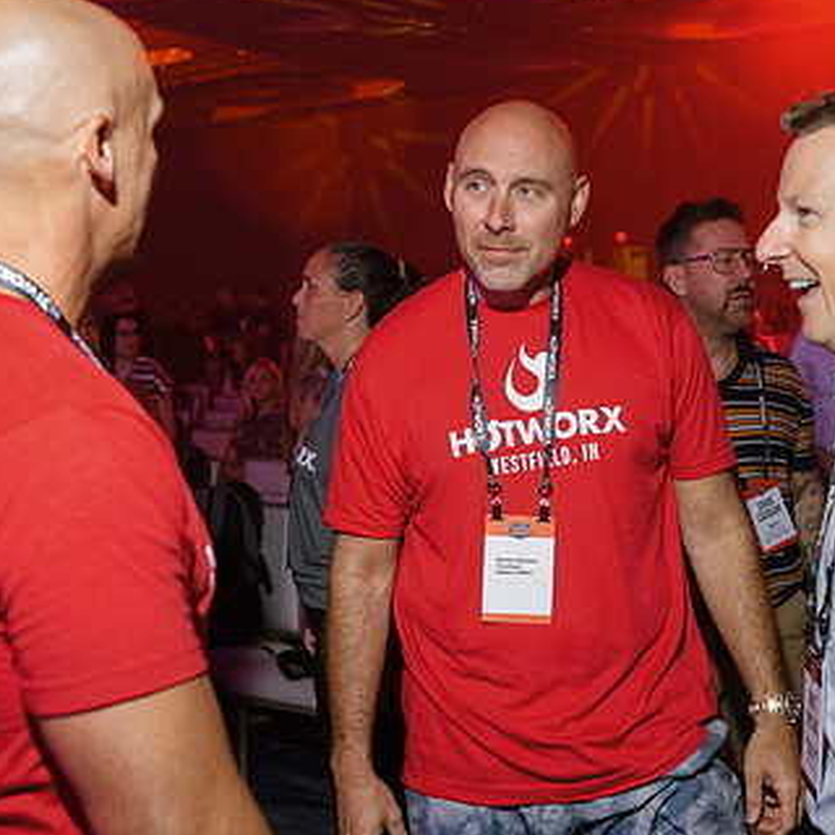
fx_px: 1474
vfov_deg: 31.6
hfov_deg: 31.6
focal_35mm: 54
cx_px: 493
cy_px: 424
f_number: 4
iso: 1250
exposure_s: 1/160
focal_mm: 35
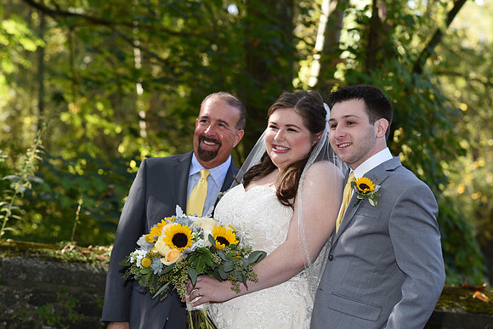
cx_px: 246
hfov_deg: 23.9
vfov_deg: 16.1
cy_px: 164
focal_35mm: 85
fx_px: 1164
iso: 200
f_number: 4
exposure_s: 1/200
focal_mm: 85
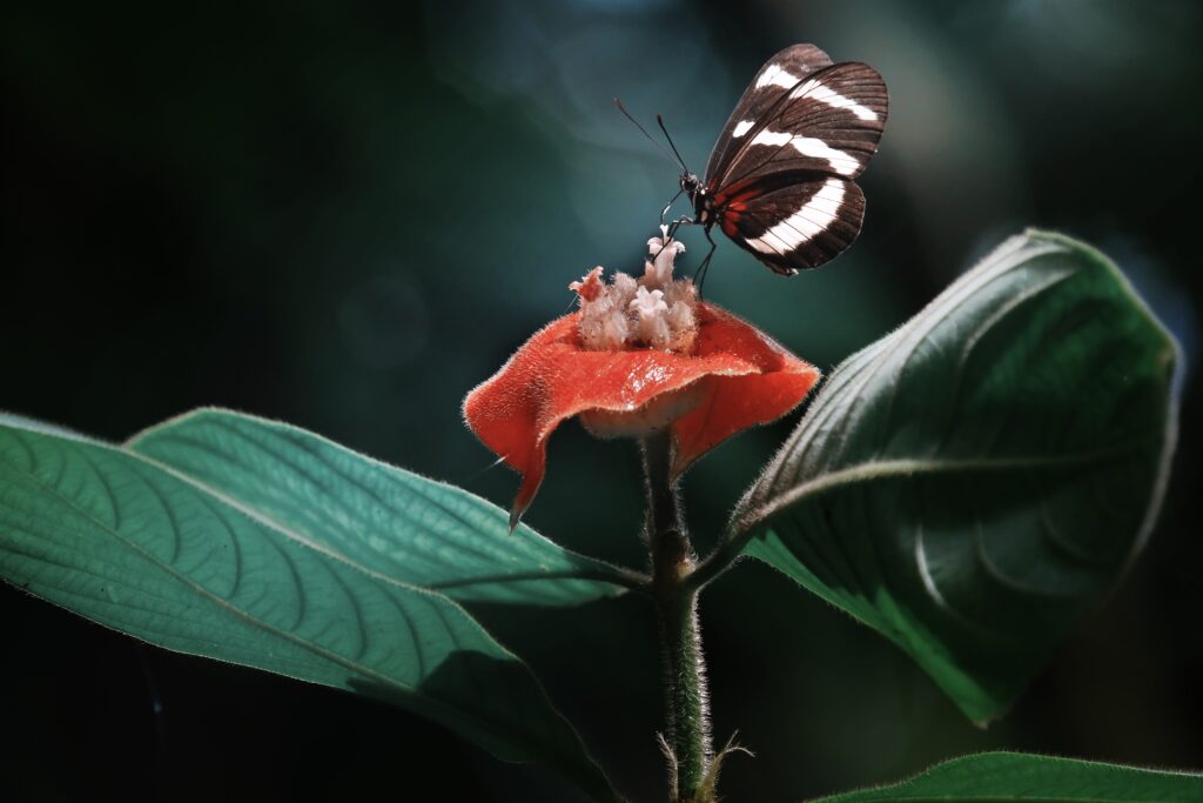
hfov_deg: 3.4
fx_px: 20051
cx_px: 602
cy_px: 402
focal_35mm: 600
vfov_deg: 2.3
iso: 500
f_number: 8
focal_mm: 400
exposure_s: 1/250
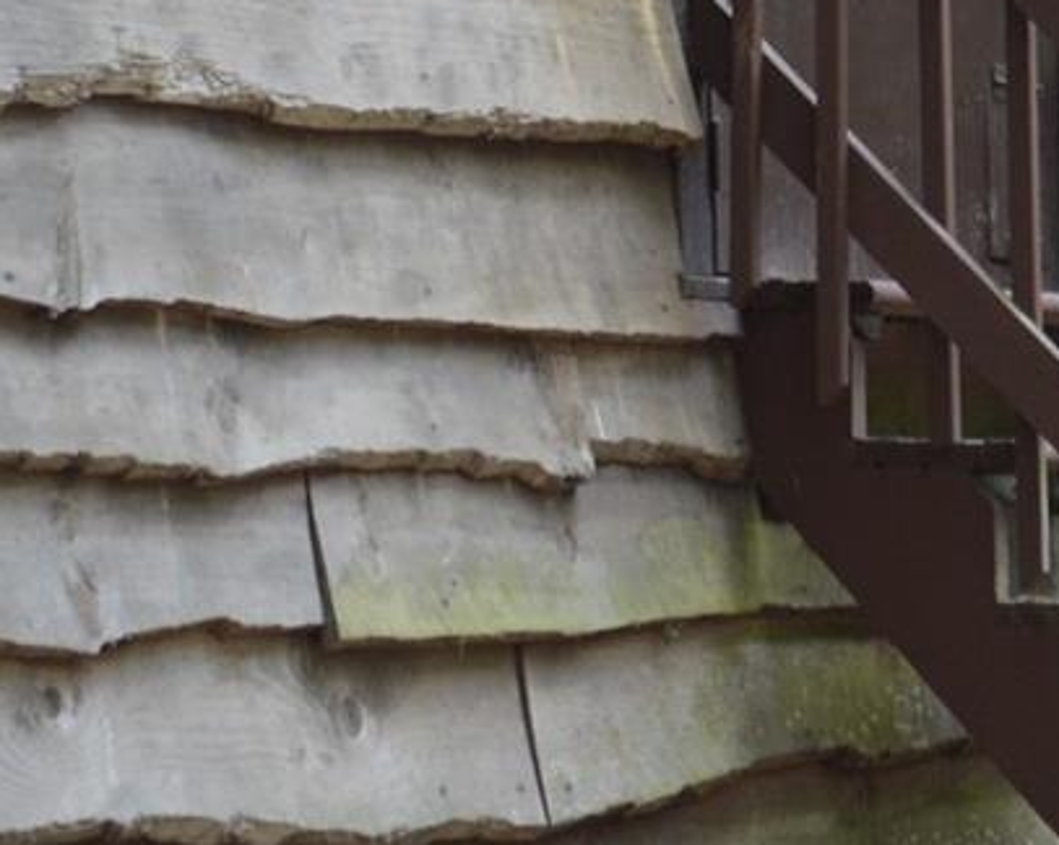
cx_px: 1160
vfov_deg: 8.9
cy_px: -248
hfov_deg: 11.2
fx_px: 5324
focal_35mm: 170
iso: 360
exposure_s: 1/125
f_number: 5.6
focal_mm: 24
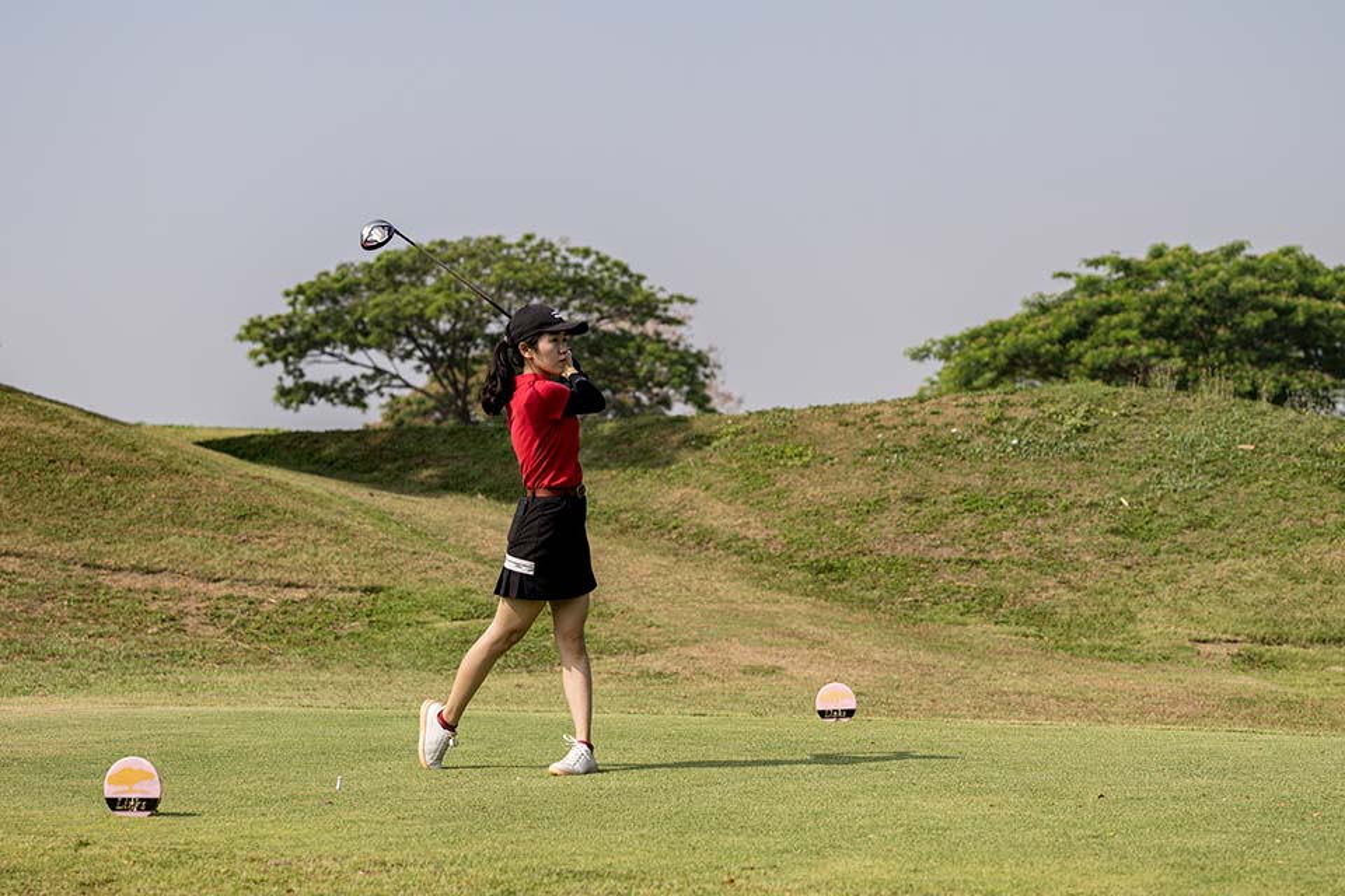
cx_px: 672
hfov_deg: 26.3
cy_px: 448
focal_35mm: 77
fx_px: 2877
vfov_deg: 17.7
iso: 280
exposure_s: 1/2500
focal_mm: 77
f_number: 4
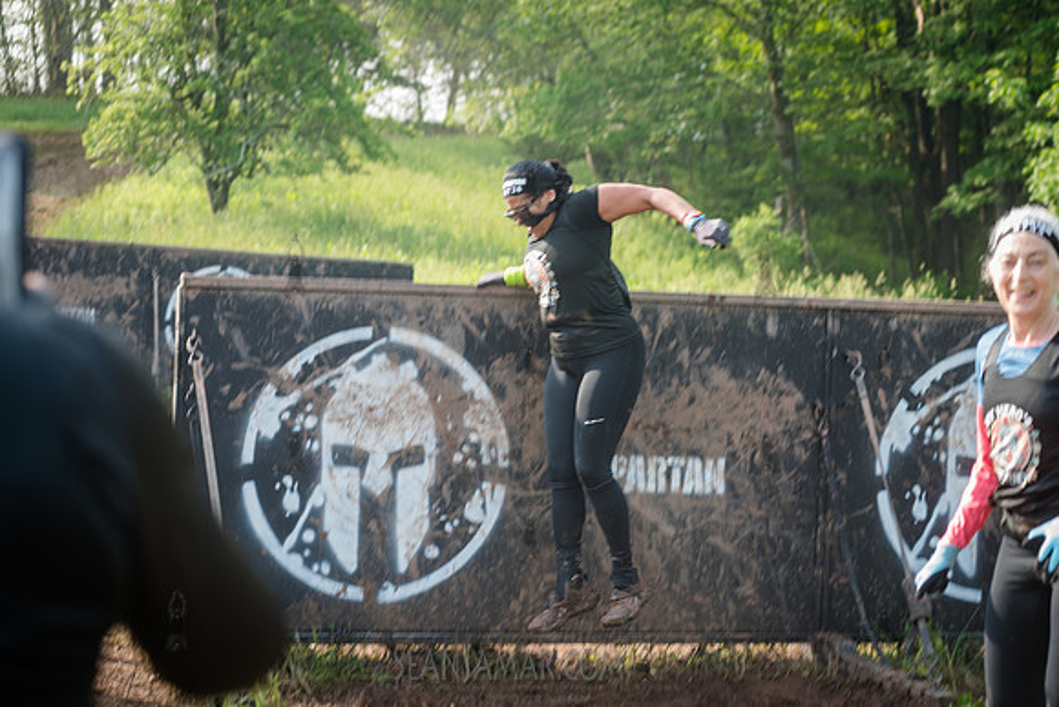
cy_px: 354
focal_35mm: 81
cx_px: 530
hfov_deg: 25.2
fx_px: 2369
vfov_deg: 17.0
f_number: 4.5
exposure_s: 1/250
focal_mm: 80
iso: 250
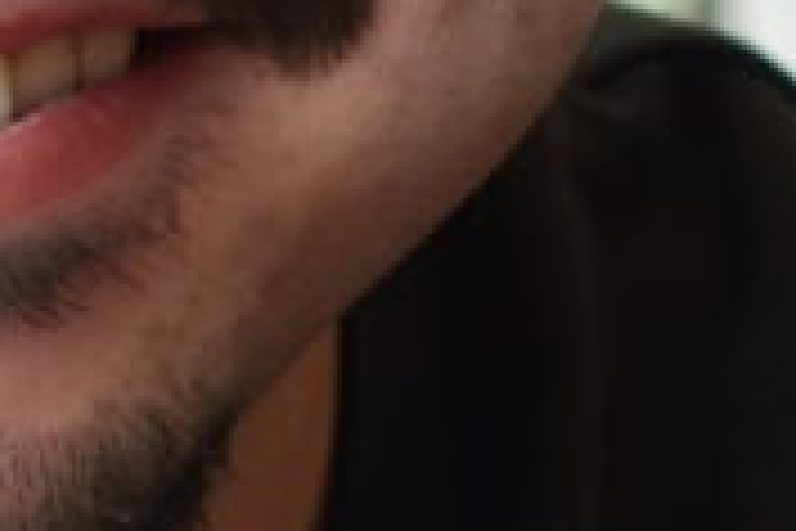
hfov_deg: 6.2
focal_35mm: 329
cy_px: -137
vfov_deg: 4.2
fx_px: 7274
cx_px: -13
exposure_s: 1/80
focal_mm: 21.27
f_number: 3.2
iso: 125
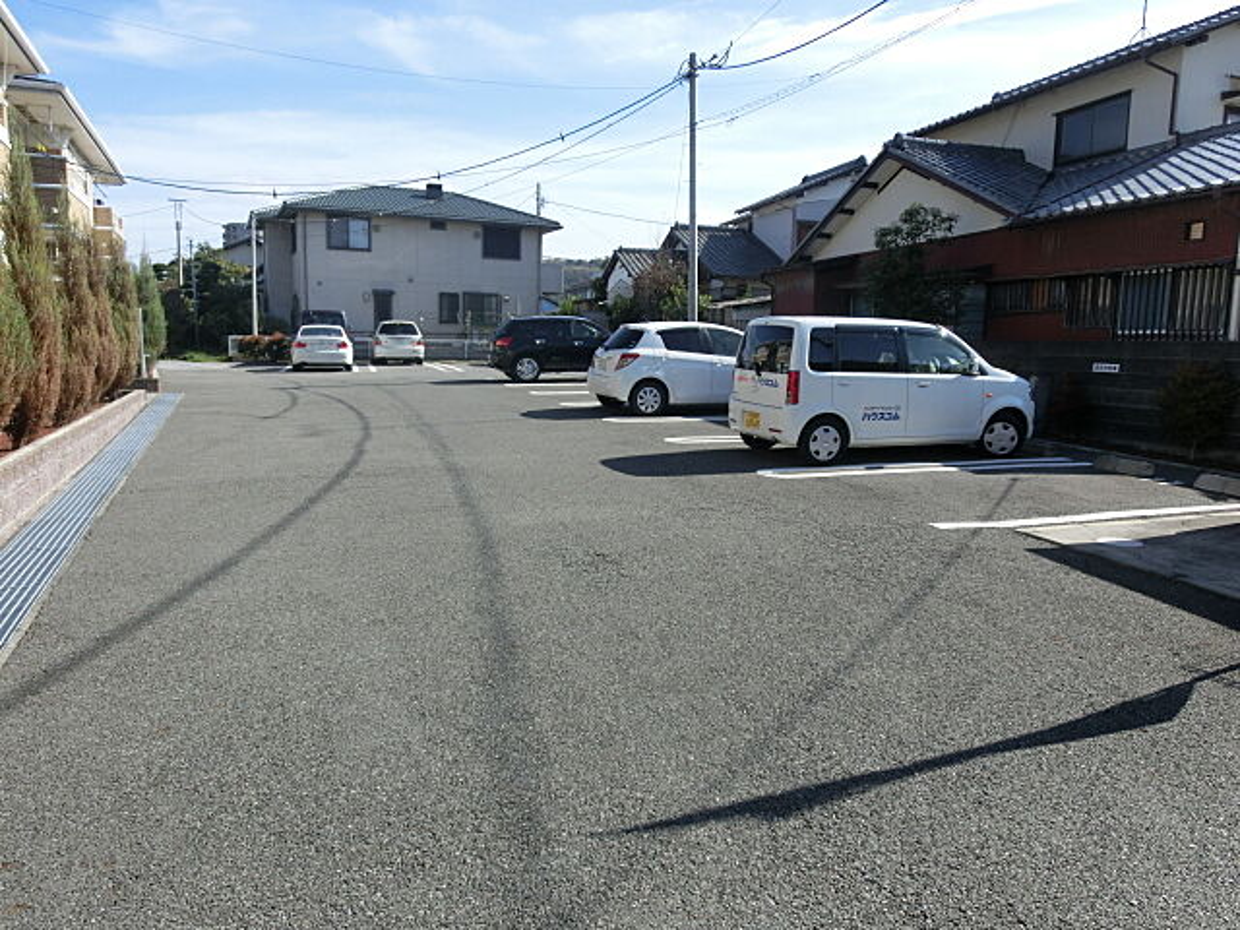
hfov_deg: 69.4
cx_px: 620
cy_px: 465
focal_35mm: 25
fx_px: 896
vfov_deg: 54.9
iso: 80
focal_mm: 4.4
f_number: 3.3
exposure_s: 1/800
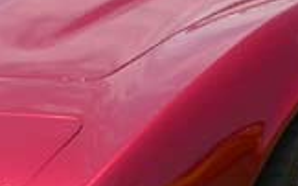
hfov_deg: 10.5
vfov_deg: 6.6
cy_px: 37
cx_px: 202
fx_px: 1615
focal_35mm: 199
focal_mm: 7.85
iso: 100
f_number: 6.7
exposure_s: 1/321
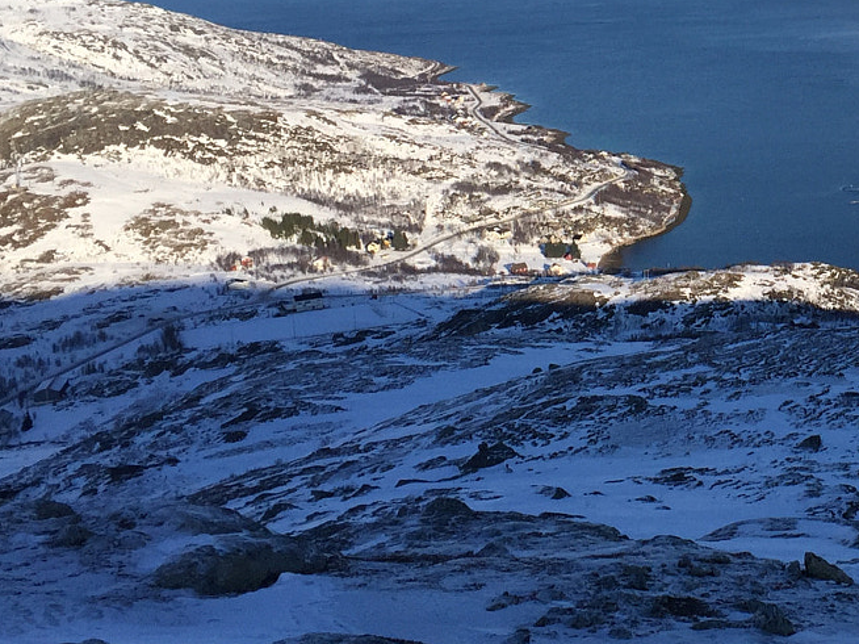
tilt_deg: -6.7
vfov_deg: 20.4
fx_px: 1761
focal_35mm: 71
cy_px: 118
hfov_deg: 26.2
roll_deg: +3.8
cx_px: 822
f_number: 2.2
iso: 32
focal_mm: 4.15
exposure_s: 1/1980
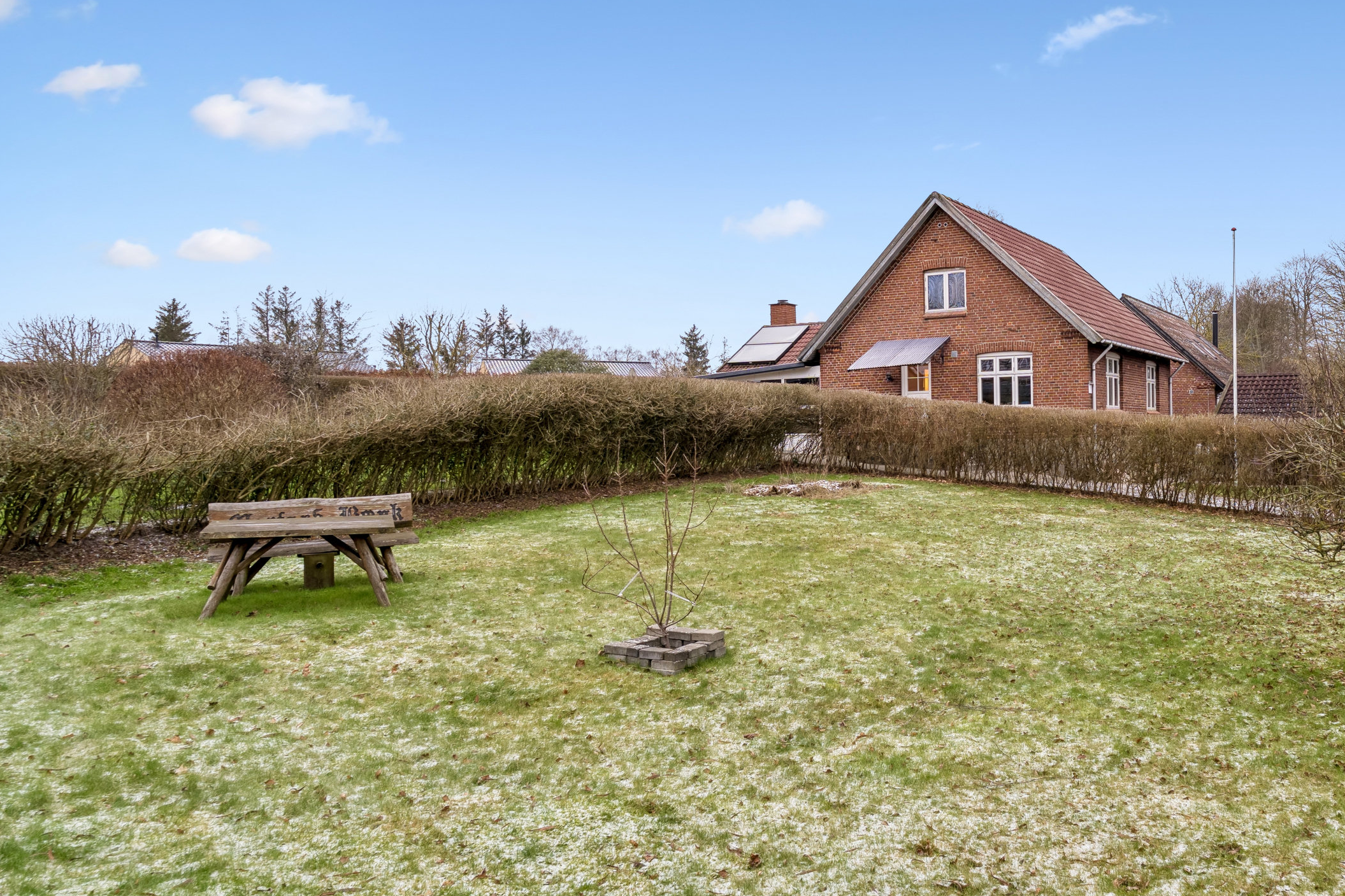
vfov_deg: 47.9
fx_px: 1009
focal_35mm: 27
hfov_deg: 64.7
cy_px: 420
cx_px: 946
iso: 200
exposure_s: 1/15
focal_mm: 19
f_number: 8
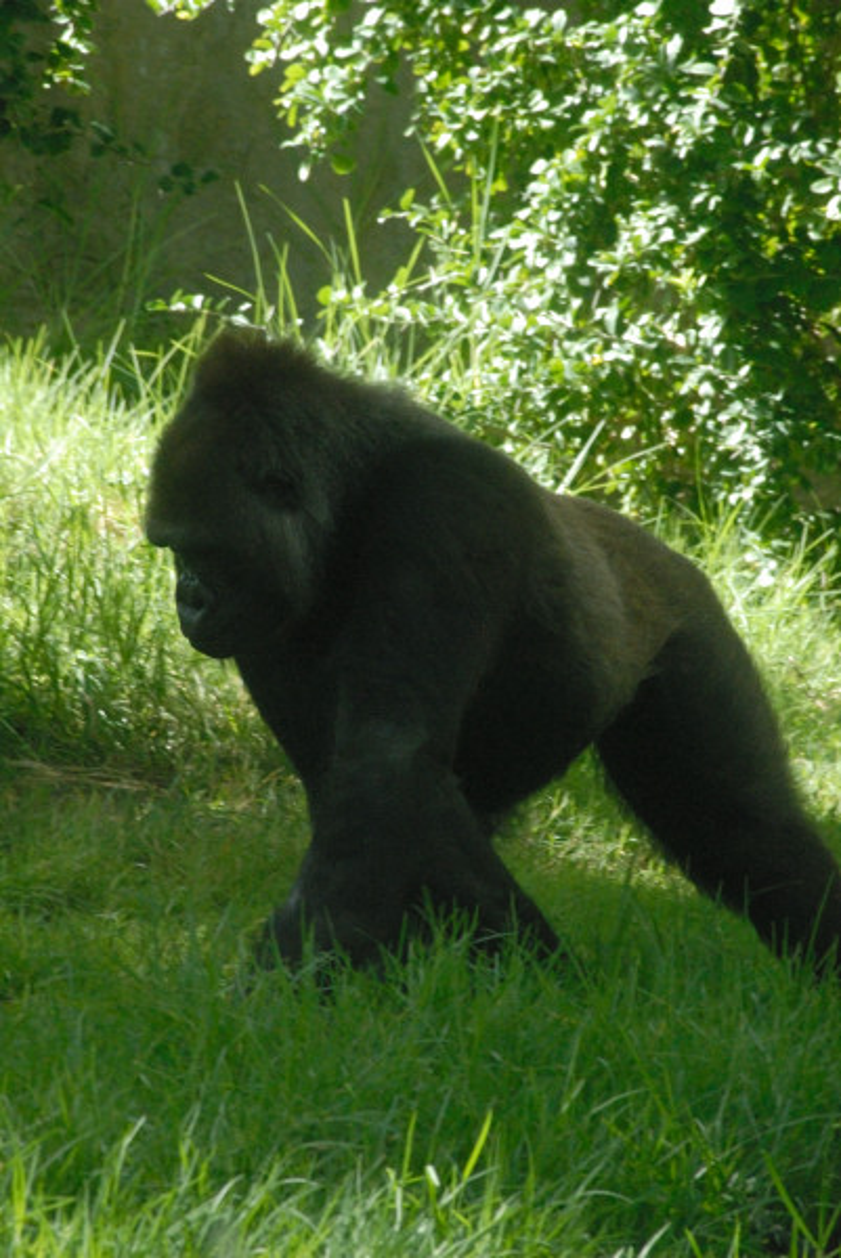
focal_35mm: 330
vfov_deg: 6.2
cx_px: 420
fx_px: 11543
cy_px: 629
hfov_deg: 4.2
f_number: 19
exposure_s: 1/125
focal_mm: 220
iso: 1600
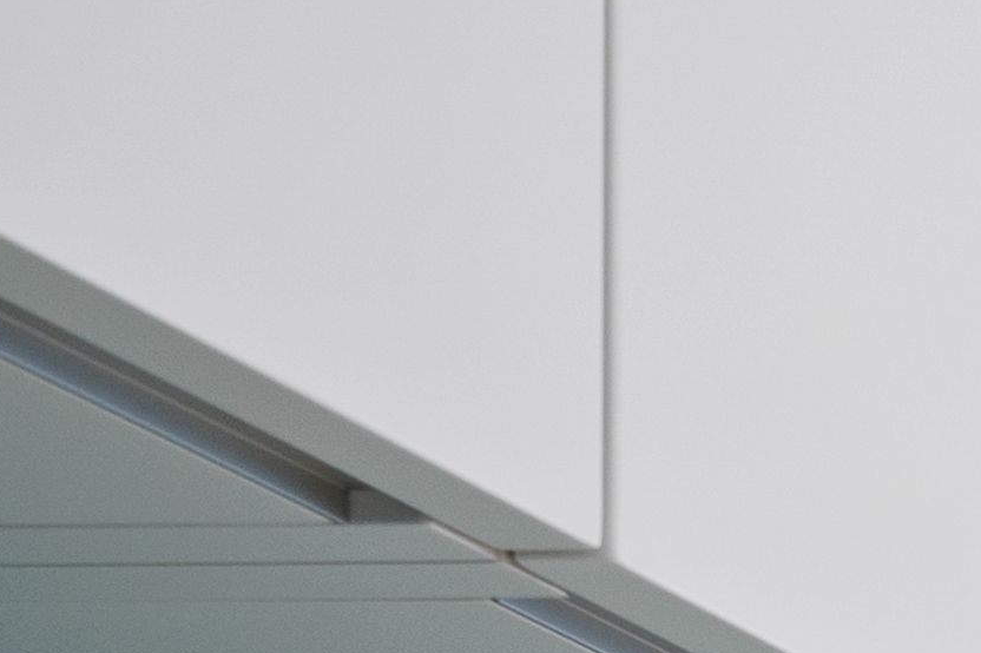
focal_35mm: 113
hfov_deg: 9.8
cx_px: 3359
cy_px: 2039
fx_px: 3068
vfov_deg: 9.3
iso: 200
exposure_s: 1/100
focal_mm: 15.5
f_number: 5
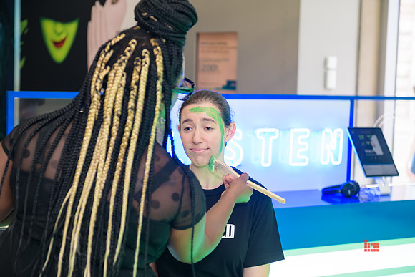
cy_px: 138
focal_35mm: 70
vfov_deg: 19.5
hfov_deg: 28.8
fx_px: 807
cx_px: 208
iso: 400
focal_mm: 70
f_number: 3.2
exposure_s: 1/125
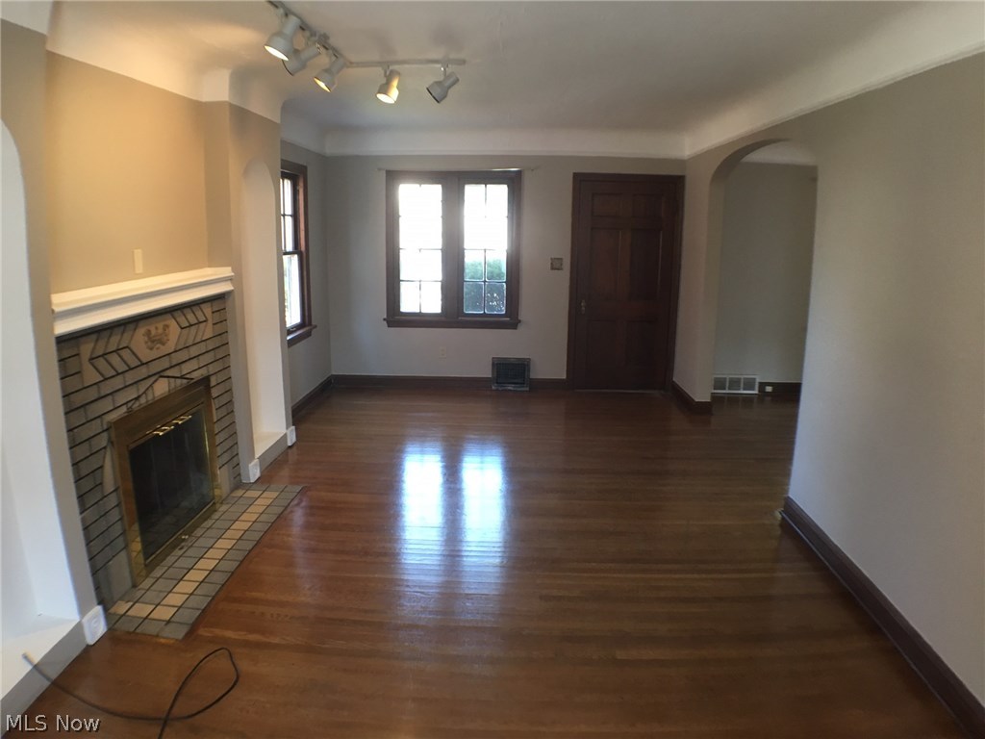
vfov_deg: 48.2
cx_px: 492
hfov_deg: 61.7
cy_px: 370
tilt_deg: -10.4
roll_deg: -1.6
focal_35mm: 29
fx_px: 825
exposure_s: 1/30
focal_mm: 4.15
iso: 100
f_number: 2.2
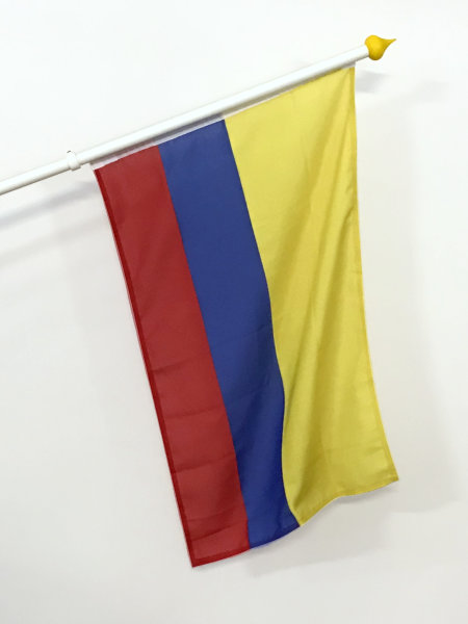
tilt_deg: -0.8
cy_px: 312
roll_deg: +1.4
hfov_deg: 49.7
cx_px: 234
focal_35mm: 28
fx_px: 505
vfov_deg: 63.4
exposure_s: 1/17
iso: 80
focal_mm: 3.99
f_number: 1.8
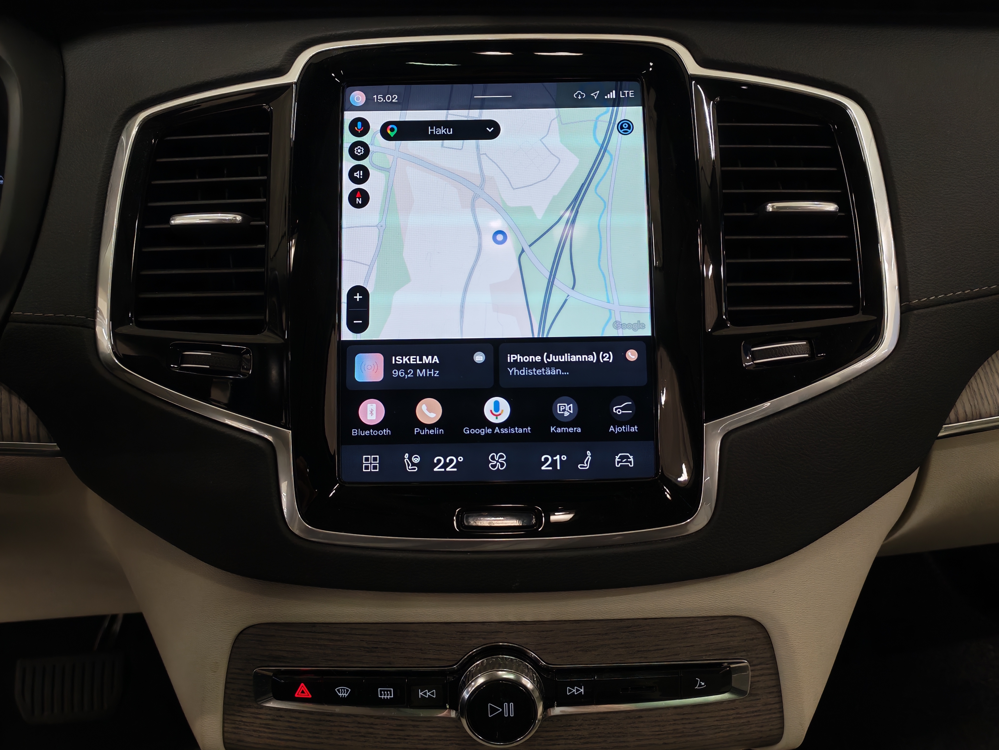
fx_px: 924
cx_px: 500
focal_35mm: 32
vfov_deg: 44.2
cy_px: 375
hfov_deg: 56.8
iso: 687
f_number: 1.9
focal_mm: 6.12
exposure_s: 1/100
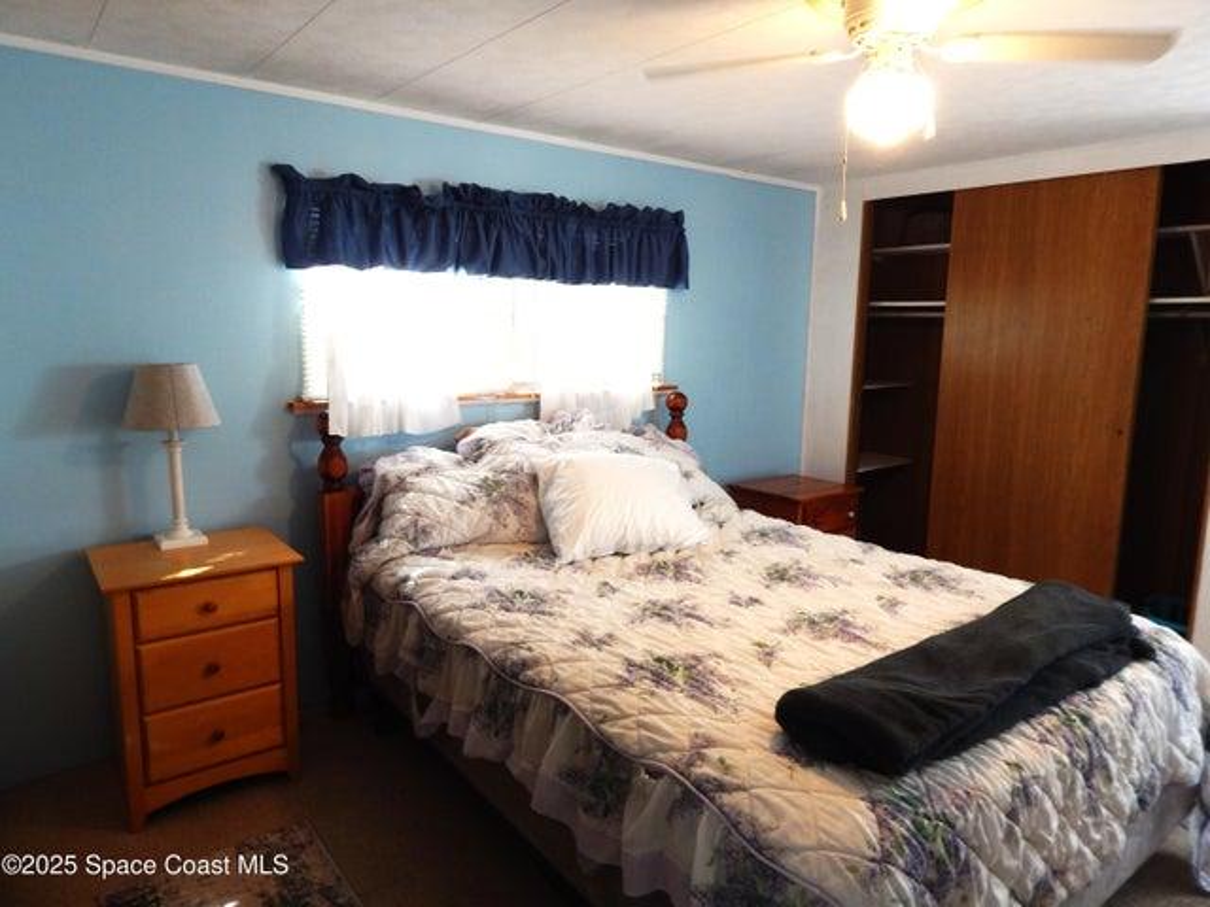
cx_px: 605
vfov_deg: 61.1
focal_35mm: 22
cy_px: 454
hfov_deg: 76.4
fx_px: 769
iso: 125
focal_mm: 4
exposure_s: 1/30
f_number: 3
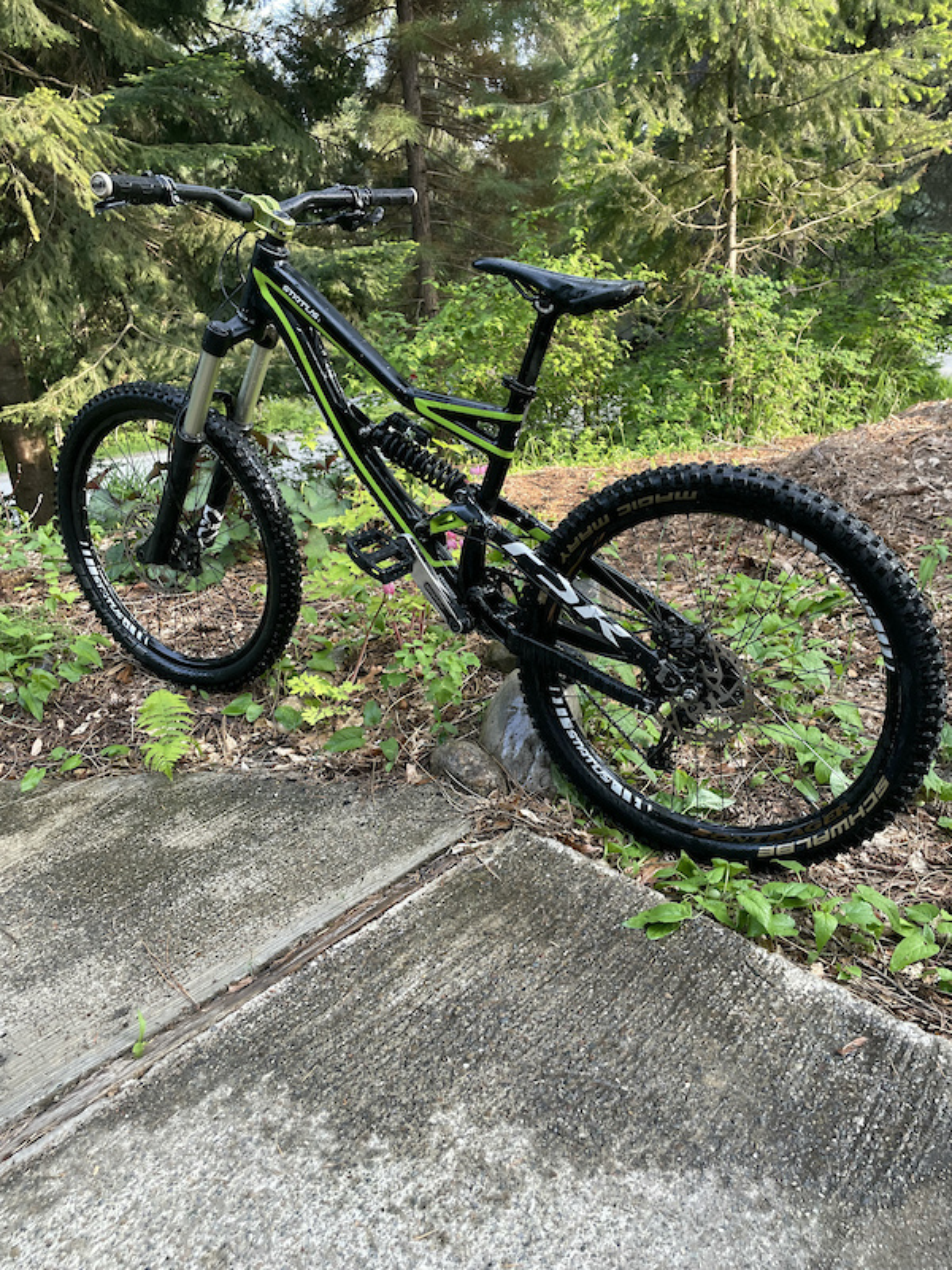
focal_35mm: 26
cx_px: 476
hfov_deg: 53.1
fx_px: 953
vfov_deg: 67.3
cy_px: 635
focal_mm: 4.2
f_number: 1.6
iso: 64
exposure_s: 1/121
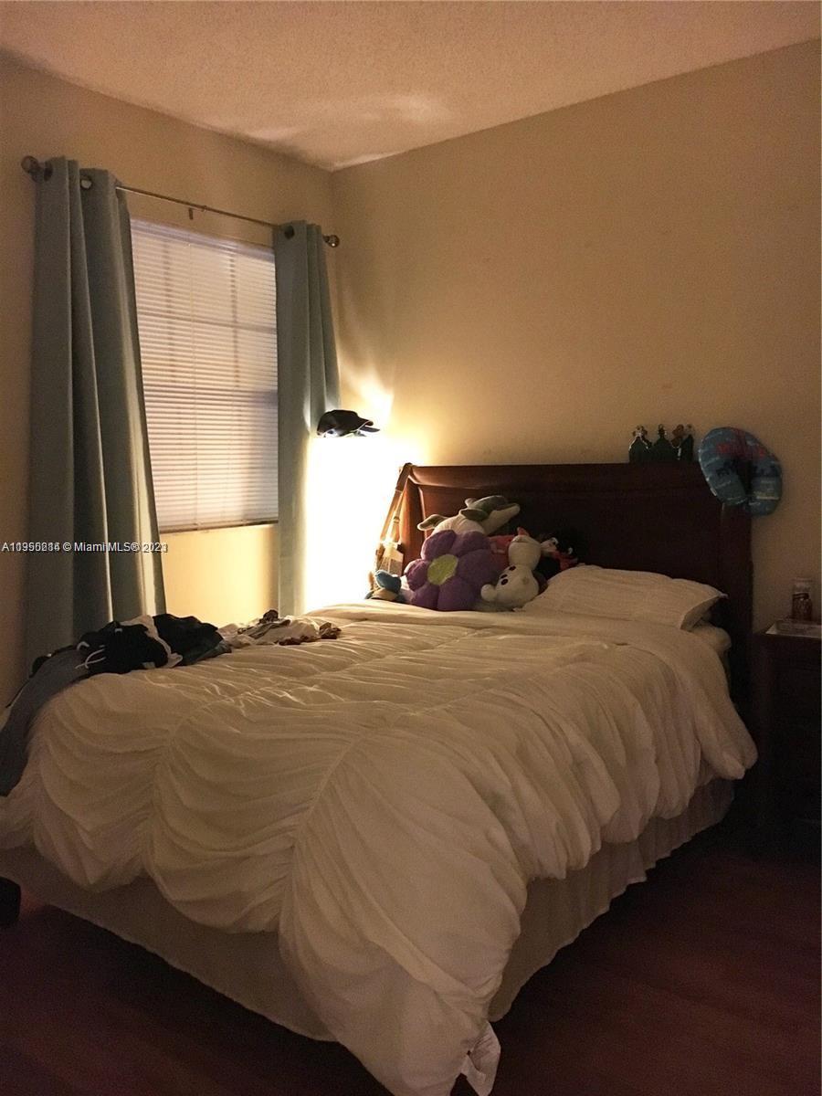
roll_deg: +1.0
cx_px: 411
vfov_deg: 61.7
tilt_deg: -6.2
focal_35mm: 29
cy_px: 548
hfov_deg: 48.2
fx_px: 918
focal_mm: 4.15
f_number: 2.2
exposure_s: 1/15
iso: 320
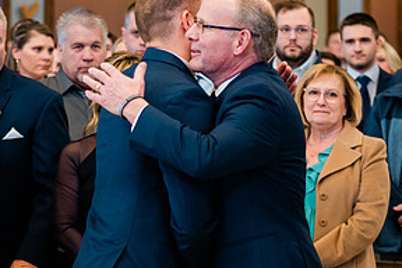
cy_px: 202
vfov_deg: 7.1
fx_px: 2144
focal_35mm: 192
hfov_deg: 10.7
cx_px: 227
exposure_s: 1/250
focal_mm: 80
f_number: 2.8
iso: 1600
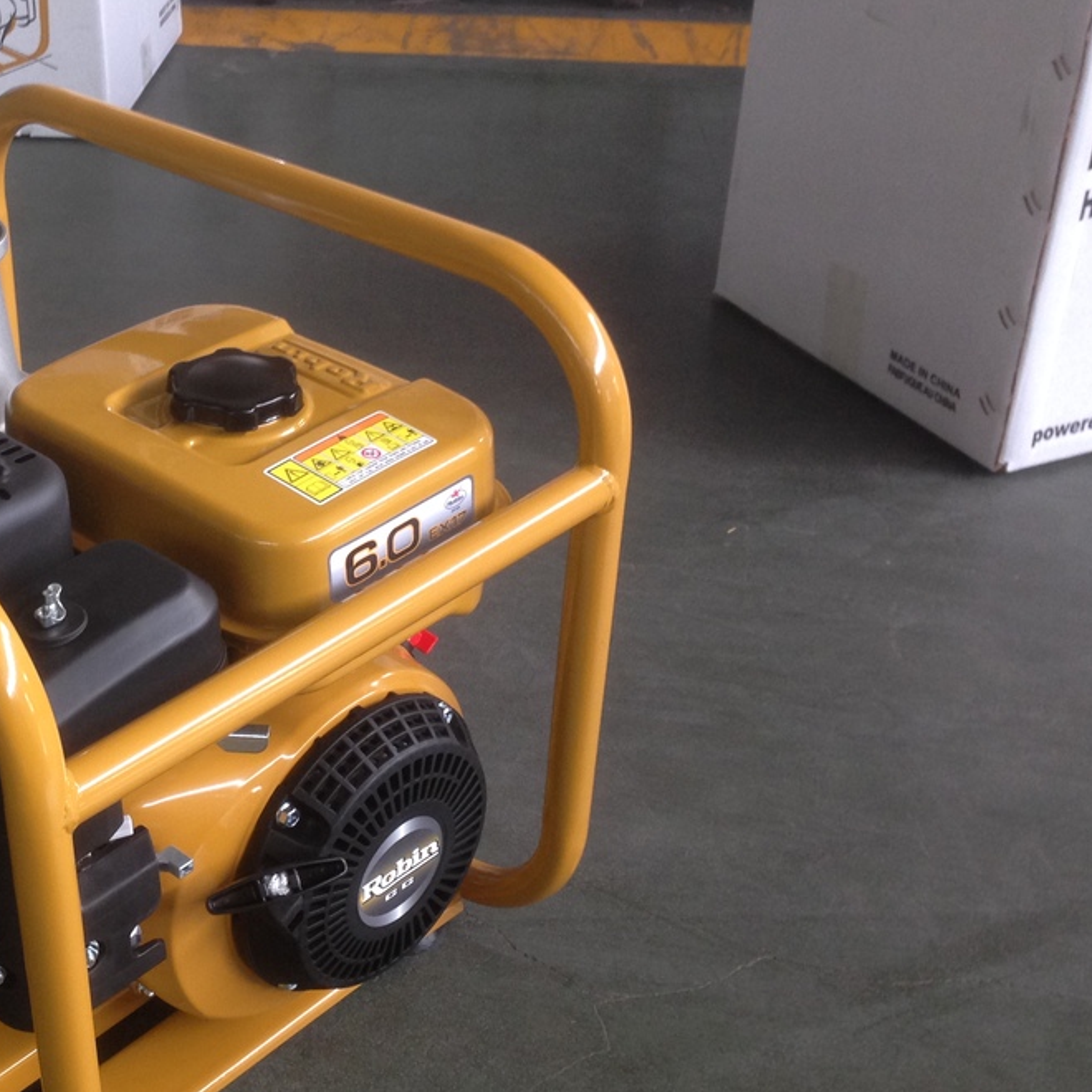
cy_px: 622
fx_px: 1892
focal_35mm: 53
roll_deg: +4.2
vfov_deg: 32.2
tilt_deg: -34.4
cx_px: 147
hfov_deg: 31.0
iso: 100
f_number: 2.4
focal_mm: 4.12
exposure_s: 1/20
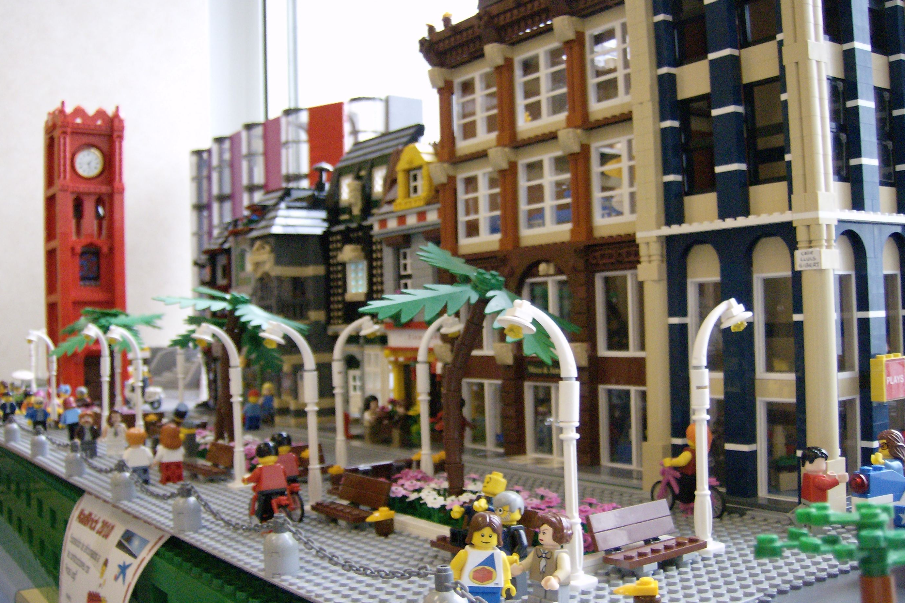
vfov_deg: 35.1
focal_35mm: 38
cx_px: 450
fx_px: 955
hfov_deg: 50.7
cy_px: 297
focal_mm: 6
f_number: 2.8
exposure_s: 1/42.2
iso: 200
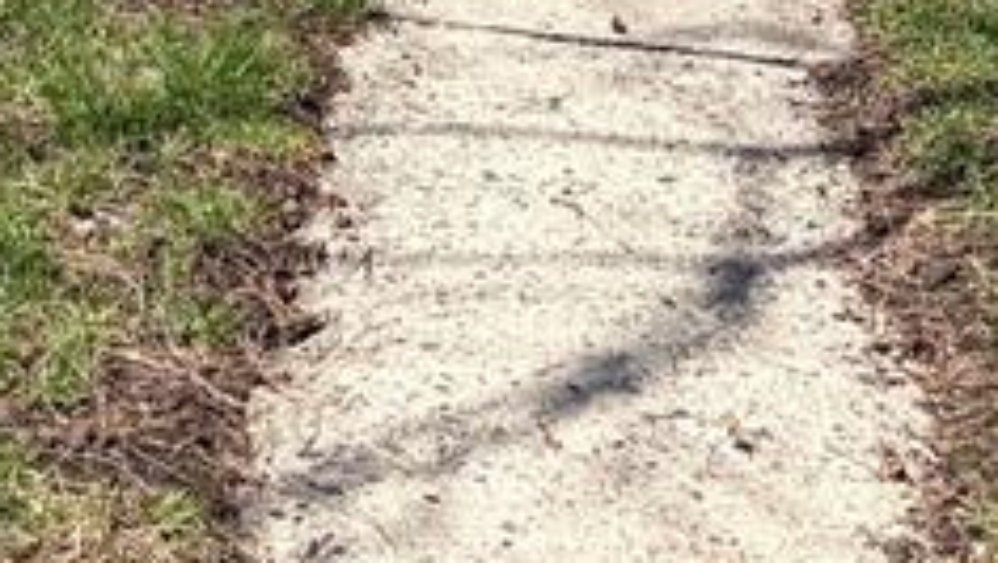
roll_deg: -0.4
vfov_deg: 8.8
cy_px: -872
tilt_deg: -2.0
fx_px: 3256
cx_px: 0
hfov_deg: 17.0
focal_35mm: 123
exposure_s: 1/2364
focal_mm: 5.96
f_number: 1.6
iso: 50
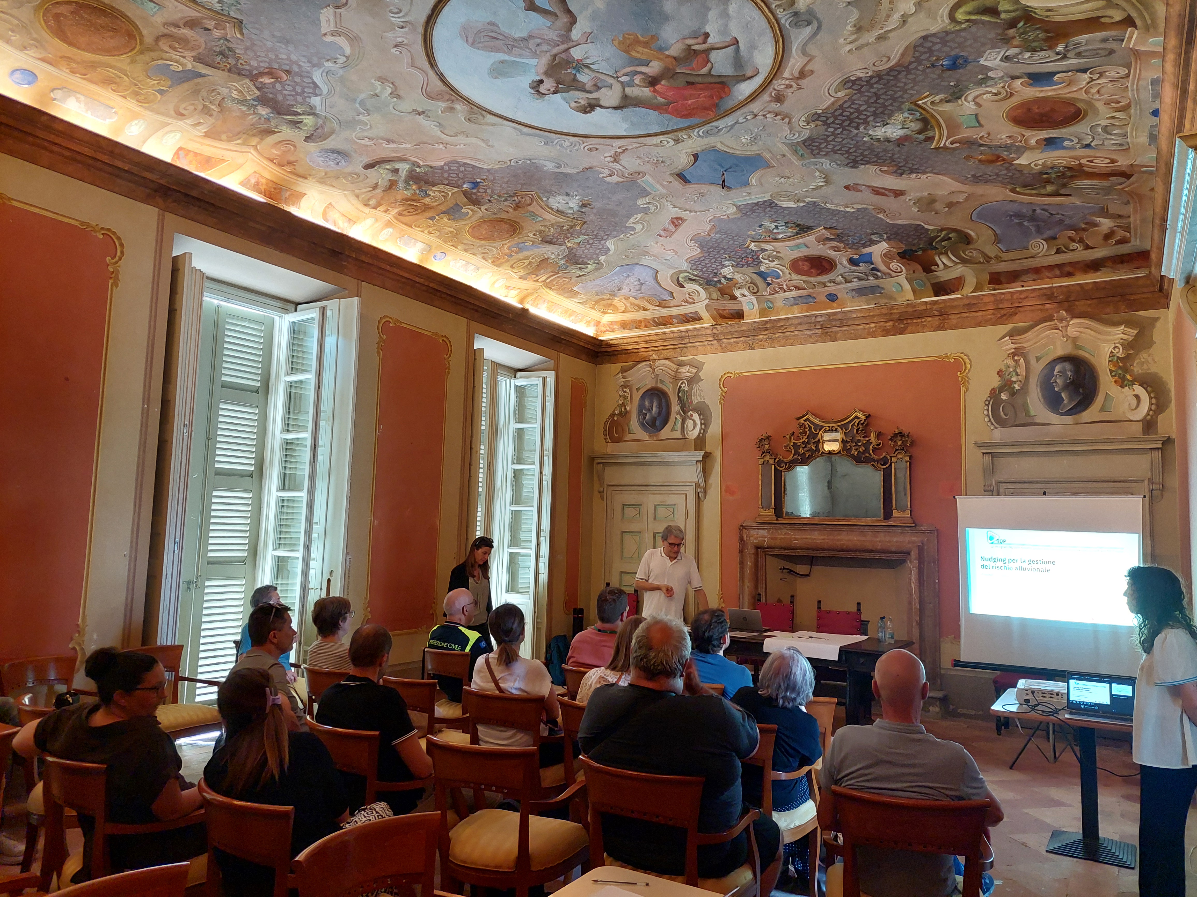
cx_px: 598
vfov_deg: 54.9
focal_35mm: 25
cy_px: 448
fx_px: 864
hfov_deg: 69.4
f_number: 1.8
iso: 500
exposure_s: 1/50
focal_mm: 5.23
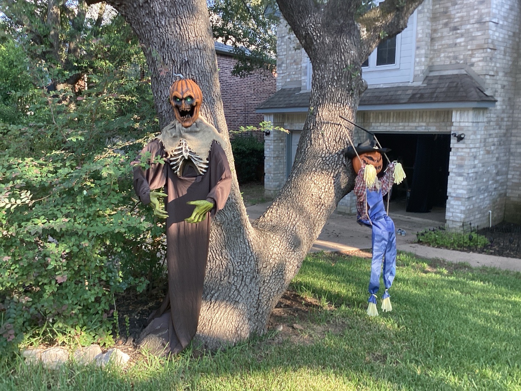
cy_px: 196
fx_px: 467
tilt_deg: -6.2
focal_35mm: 31
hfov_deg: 58.4
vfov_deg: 45.4
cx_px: 260
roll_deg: -1.1
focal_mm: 3.3
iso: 64
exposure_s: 1/120
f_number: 2.4
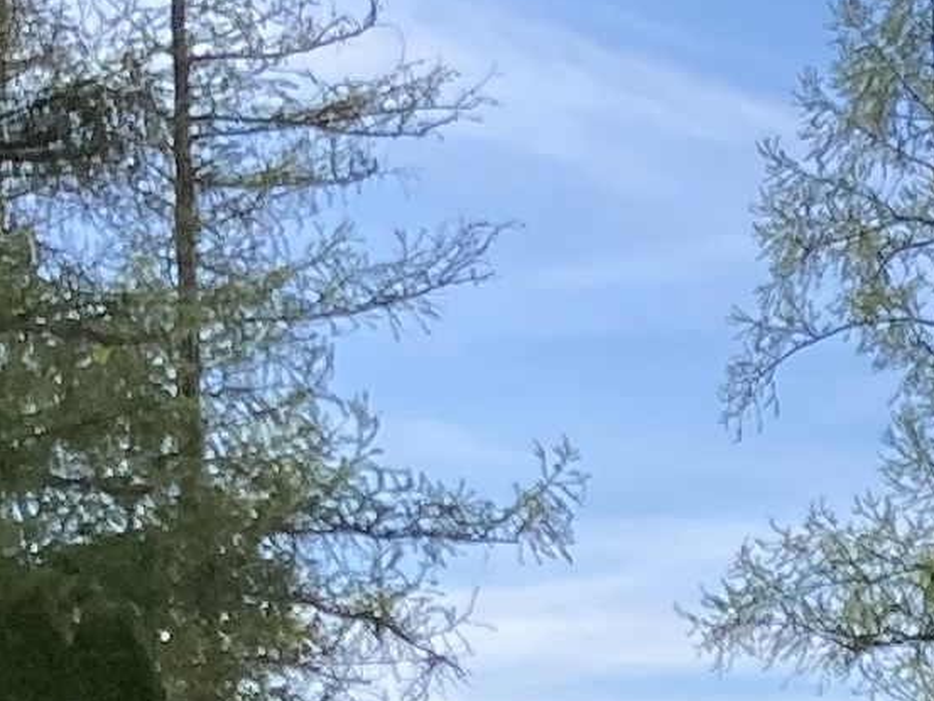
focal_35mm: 204
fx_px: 5505
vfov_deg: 6.9
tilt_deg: -1.6
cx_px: 2457
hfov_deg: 8.6
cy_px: 1627
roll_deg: +1.7
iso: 20
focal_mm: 3.99
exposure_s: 1/1333
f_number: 1.8
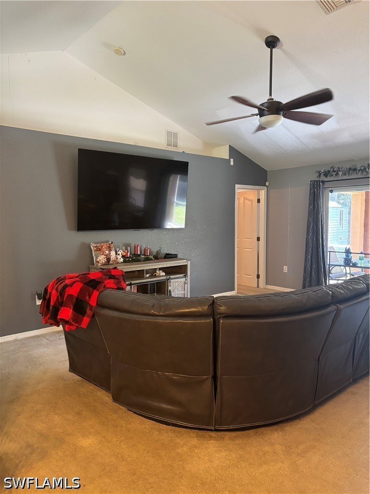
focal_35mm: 26
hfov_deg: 53.1
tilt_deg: -4.9
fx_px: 371
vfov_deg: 67.3
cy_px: 247
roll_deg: -0.2
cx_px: 185
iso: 320
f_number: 1.6
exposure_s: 1/60
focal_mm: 5.96
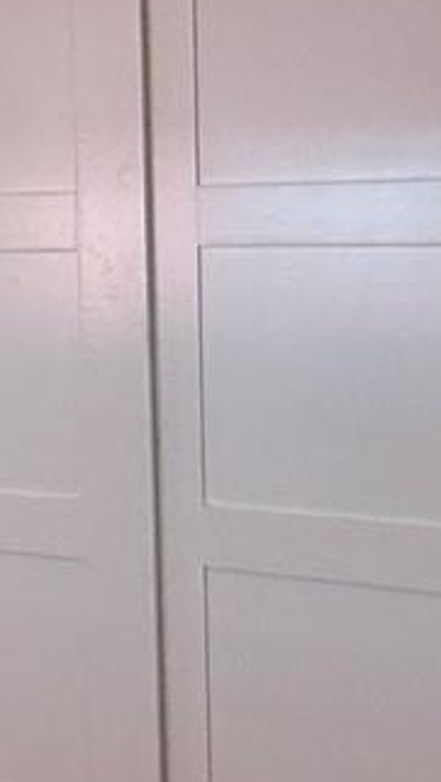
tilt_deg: +1.2
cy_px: 224
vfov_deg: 27.6
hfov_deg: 11.2
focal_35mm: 76
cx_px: -819
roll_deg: +0.9
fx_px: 1577
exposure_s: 1/120
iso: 100
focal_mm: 2.22
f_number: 2.2
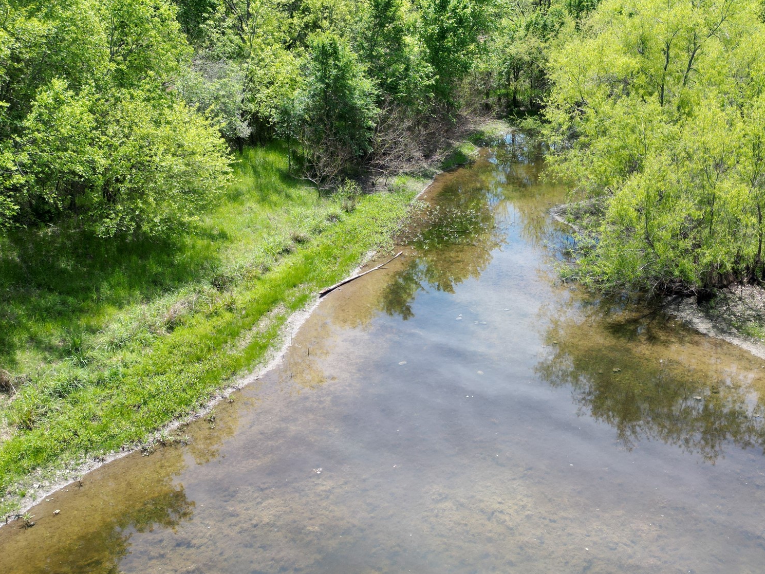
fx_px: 729
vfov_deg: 42.9
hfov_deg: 54.6
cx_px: 487
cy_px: 327
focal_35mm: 33
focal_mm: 6.72
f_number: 1.7
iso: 120
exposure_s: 1/1250
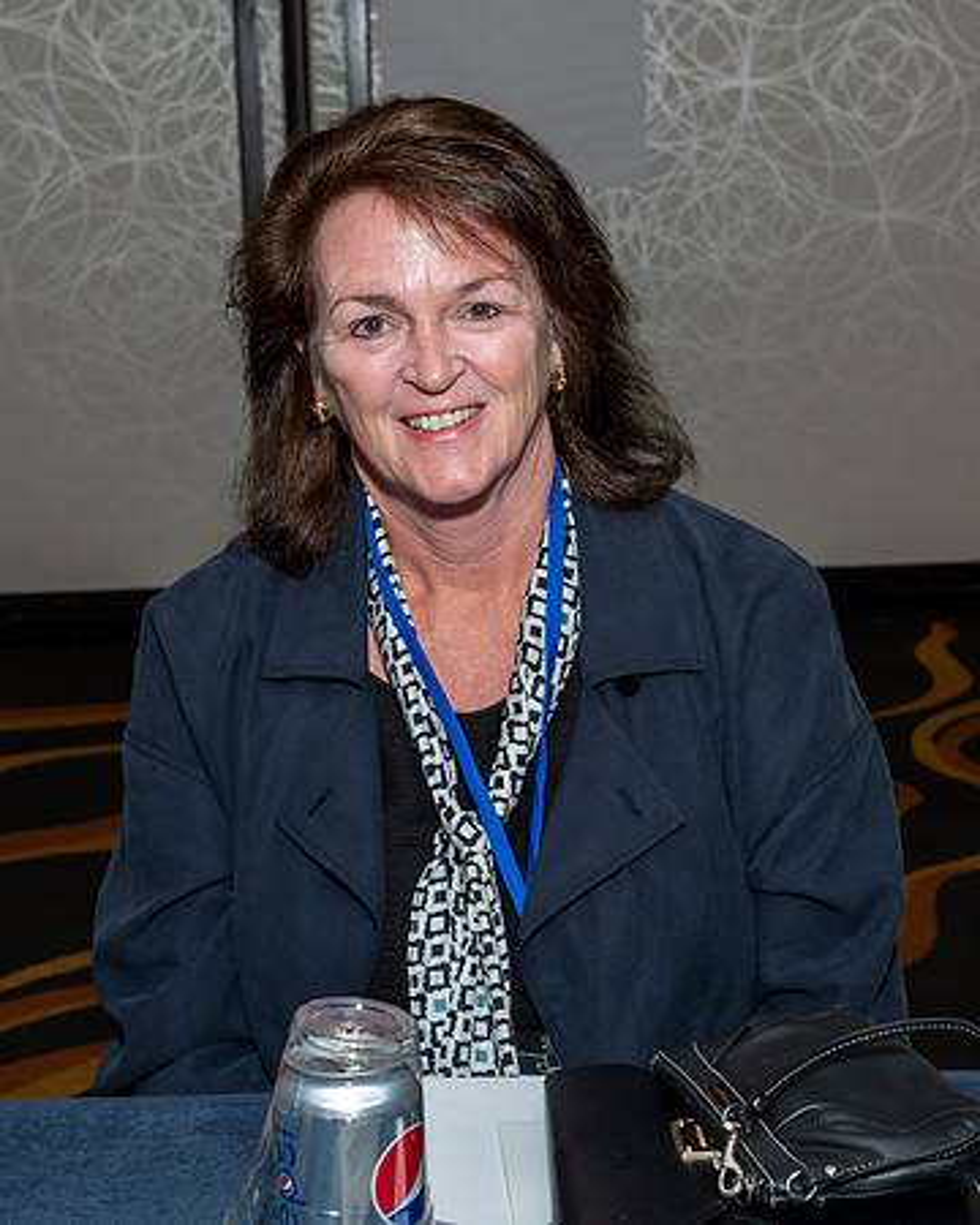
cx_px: 459
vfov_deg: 25.3
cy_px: 602
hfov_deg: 20.4
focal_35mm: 75
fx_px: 2726
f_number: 6.3
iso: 400
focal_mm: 35
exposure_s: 1/250
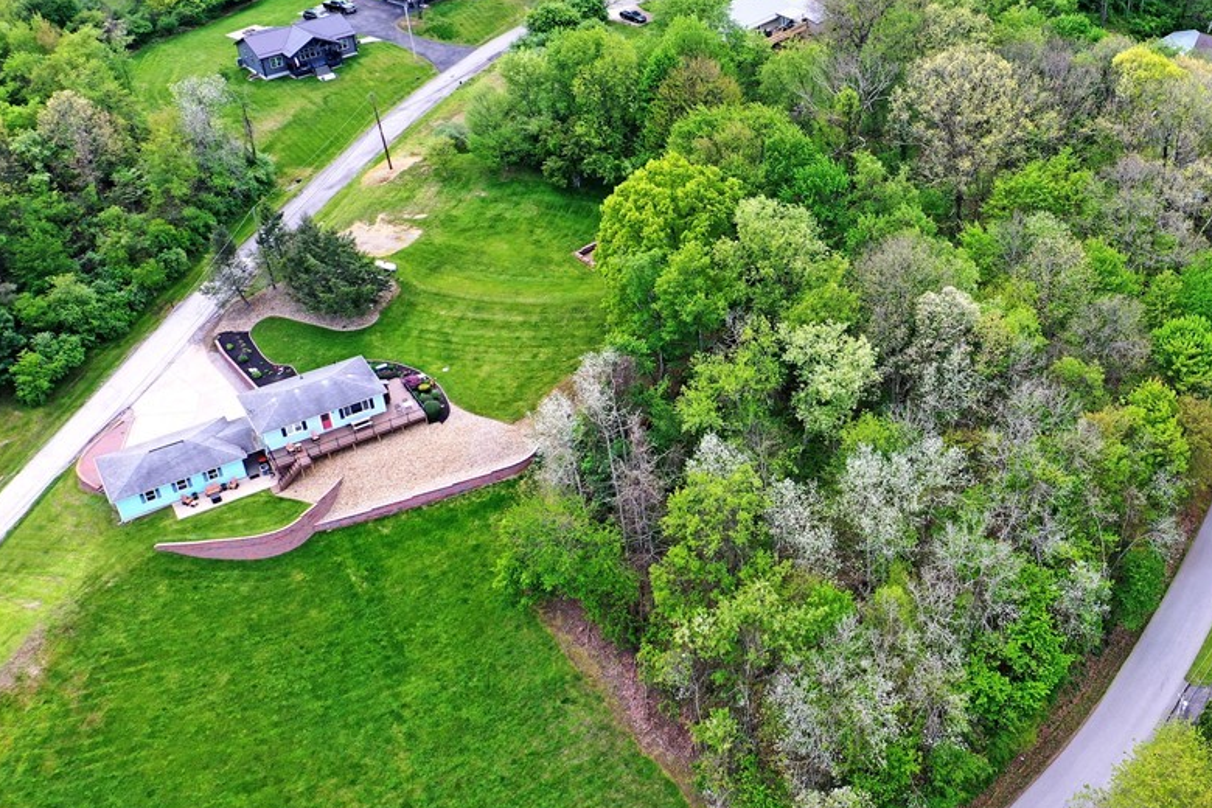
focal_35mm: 39
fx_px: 1313
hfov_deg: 48.5
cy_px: 347
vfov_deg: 34.2
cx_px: 836
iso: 100
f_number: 4.5
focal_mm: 10.26
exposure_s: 1/200
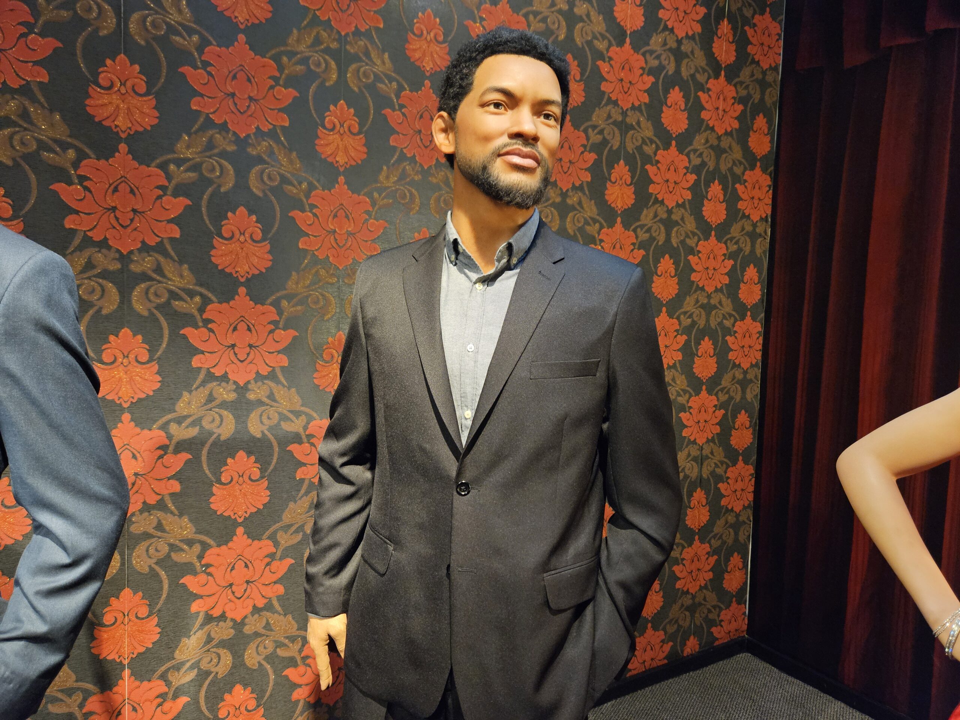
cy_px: 360
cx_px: 480
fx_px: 638
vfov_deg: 58.9
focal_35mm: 23
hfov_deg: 73.9
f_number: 1.8
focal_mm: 5.4
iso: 800
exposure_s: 1/120
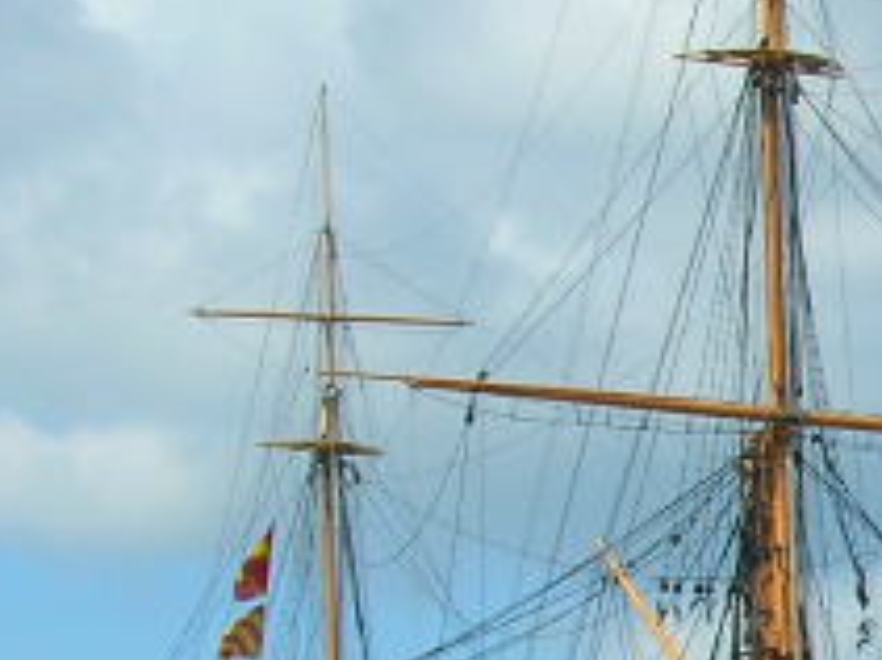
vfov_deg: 6.1
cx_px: 1492
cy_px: 702
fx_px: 6188
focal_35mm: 243
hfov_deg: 7.9
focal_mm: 8.4
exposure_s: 1/396
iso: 50
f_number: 5.6
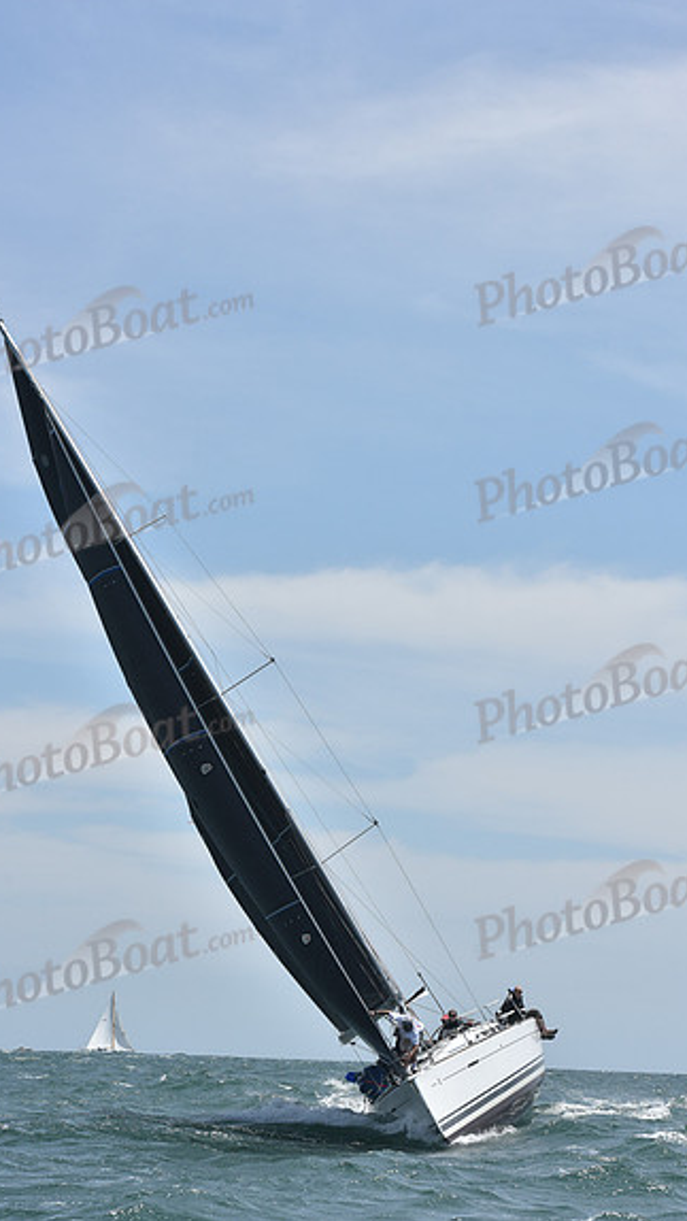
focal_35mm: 91
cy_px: 608
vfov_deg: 23.4
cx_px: 365
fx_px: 2946
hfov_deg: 13.3
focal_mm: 86
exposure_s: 1/1250
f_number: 8
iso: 250
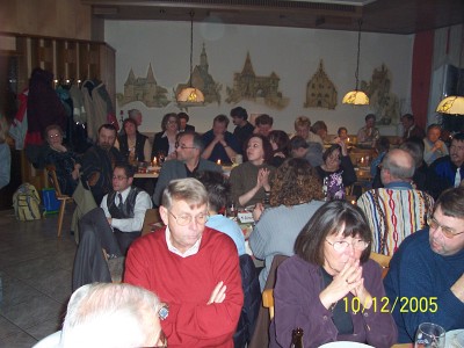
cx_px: 232
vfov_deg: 41.8
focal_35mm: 34
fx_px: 456
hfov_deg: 54.0
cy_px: 174
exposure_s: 1/60
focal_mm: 5.6
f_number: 2.7
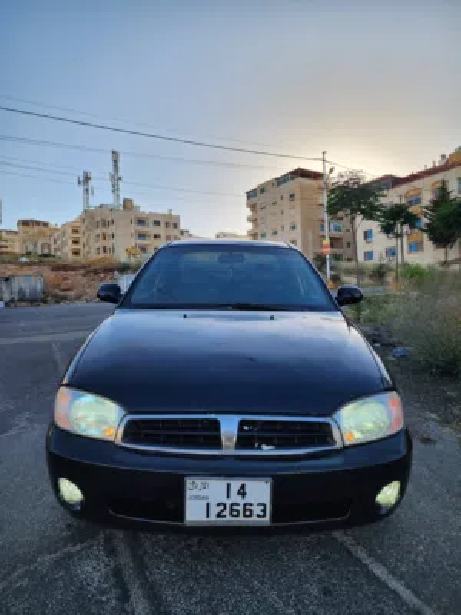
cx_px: 230
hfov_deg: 58.9
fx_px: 408
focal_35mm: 23
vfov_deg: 73.9
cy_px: 308
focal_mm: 6.4
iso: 12
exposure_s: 1/647
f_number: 1.8
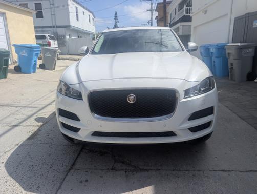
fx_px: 178
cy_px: 97
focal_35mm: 24
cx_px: 128
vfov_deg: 56.9
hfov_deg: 71.5
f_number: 1.68
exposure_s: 1/1541
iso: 21
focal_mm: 6.9
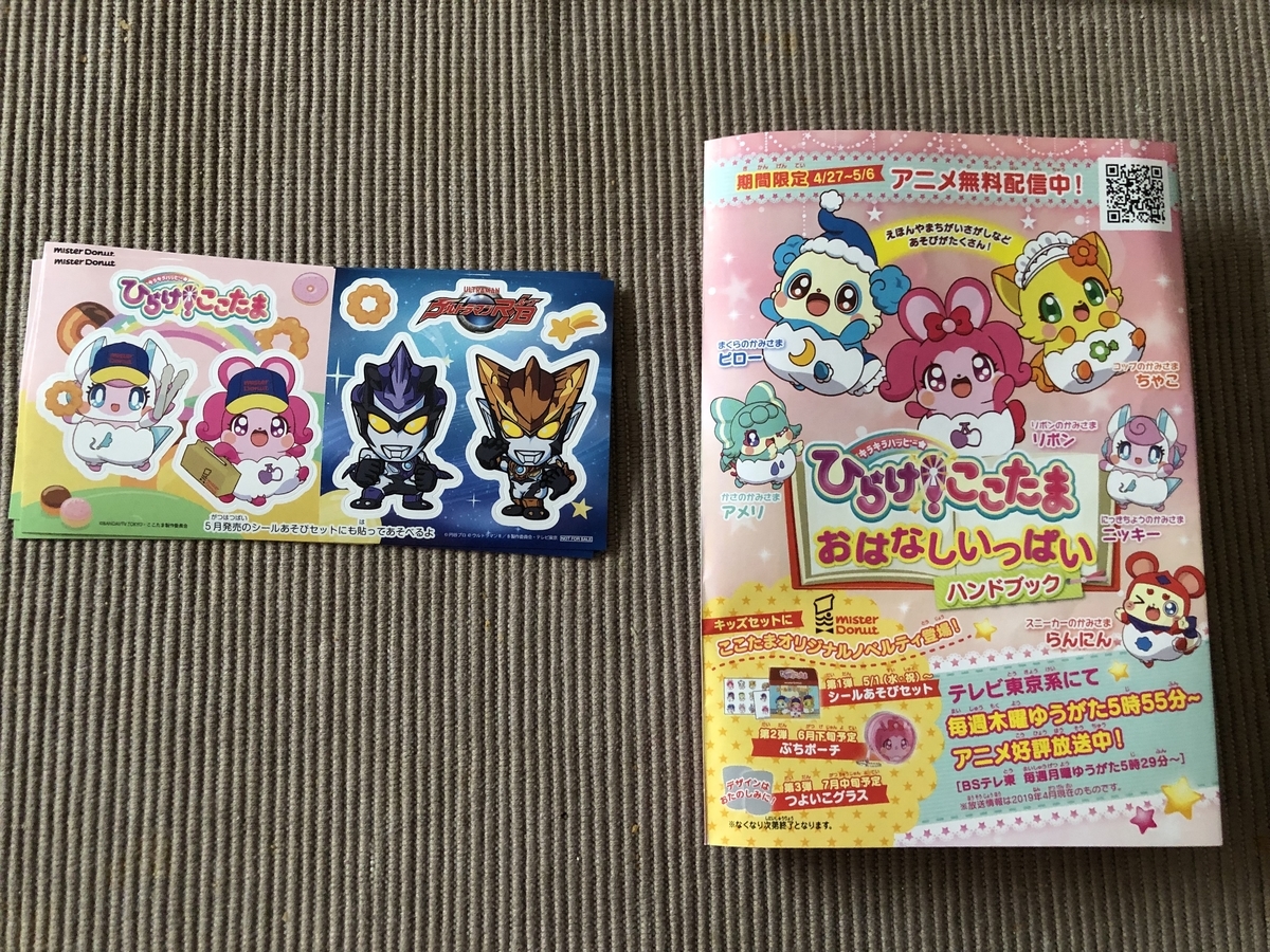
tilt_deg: -84.1
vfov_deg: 49.7
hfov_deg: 63.4
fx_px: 1027
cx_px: 635
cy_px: 476
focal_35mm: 28
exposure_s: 1/7
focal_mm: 3.99
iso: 100
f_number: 1.8
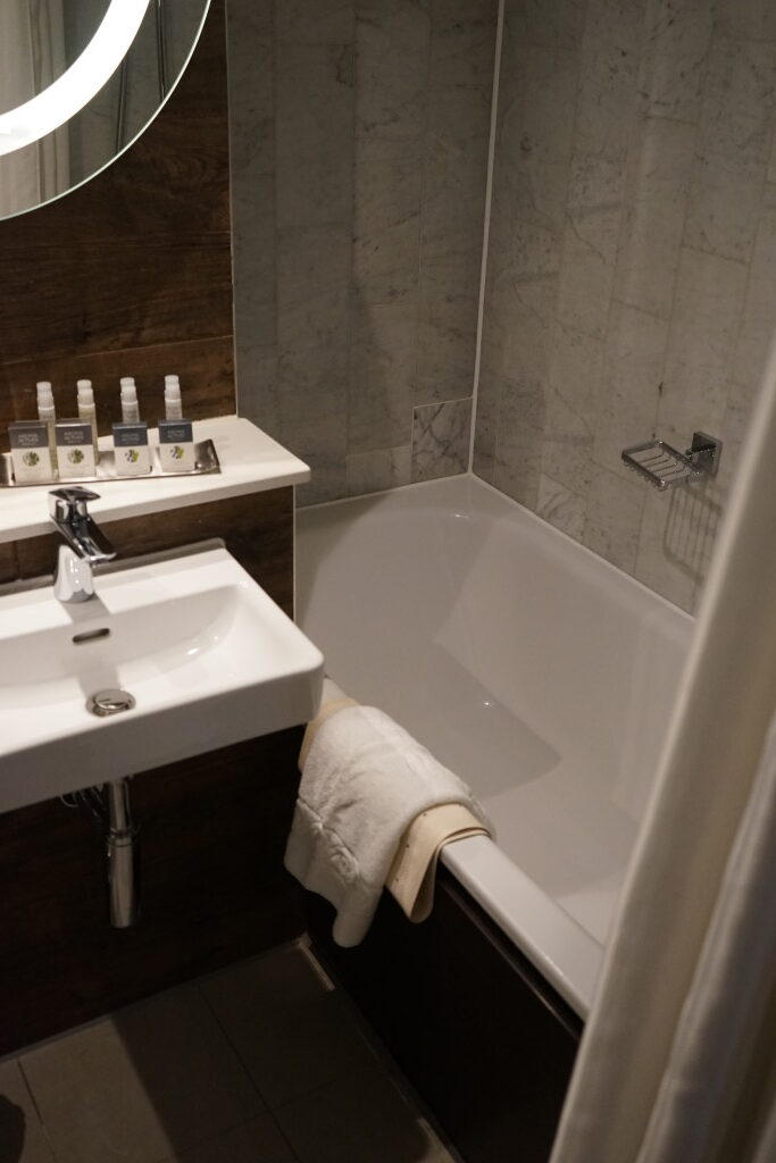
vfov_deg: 53.1
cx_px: 388
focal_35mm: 36
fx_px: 1164
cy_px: 582
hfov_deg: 36.9
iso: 2500
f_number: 4
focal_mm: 36
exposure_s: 1/160
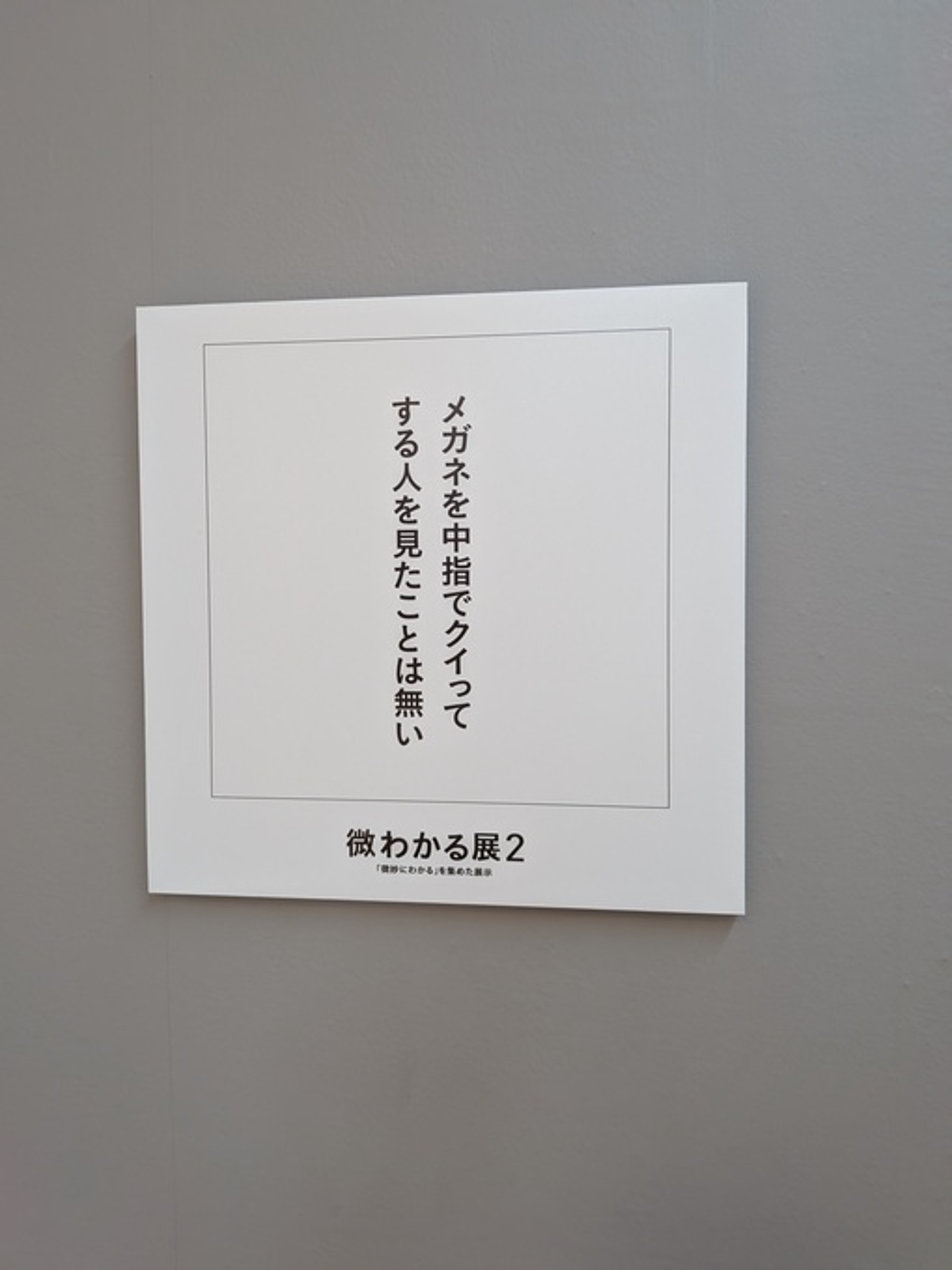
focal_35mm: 24
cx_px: 476
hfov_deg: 56.8
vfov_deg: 71.6
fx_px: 880
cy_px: 635
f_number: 1.7
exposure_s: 1/100
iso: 67
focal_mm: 4.53
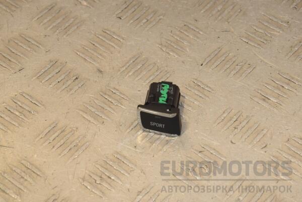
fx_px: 1069
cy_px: 101
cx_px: 151
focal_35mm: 128
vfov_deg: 10.8
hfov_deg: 16.1
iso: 800
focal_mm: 85
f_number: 10
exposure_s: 1/200
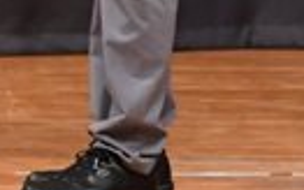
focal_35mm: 1533
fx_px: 12706
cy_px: -220
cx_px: -256
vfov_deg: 0.9
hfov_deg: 1.4
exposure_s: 1/400
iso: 7200
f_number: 5.6
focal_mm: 170
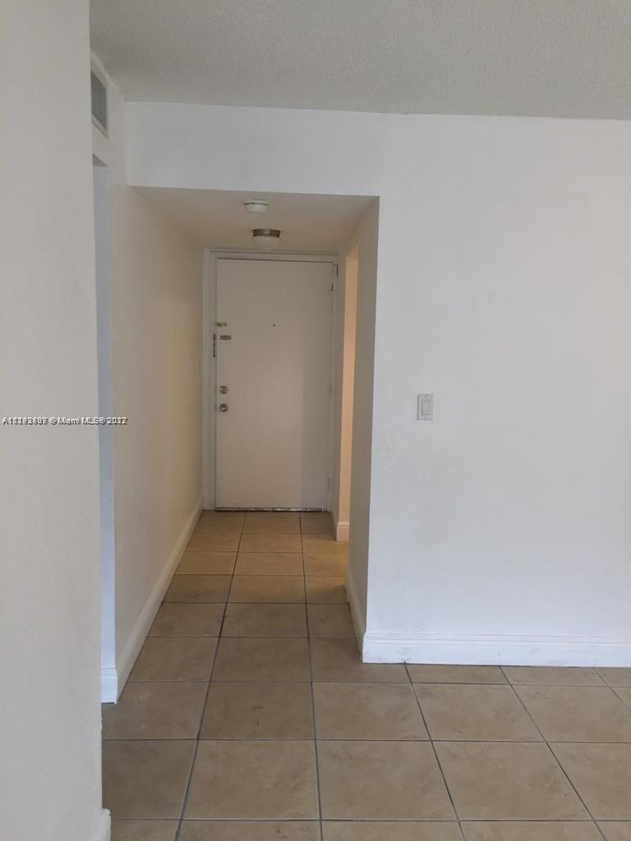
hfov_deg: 48.2
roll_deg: -1.0
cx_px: 316
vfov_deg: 61.7
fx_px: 705
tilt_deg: -7.5
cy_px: 420
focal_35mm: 29
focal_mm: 4.15
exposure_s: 1/30
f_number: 2.2
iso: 32
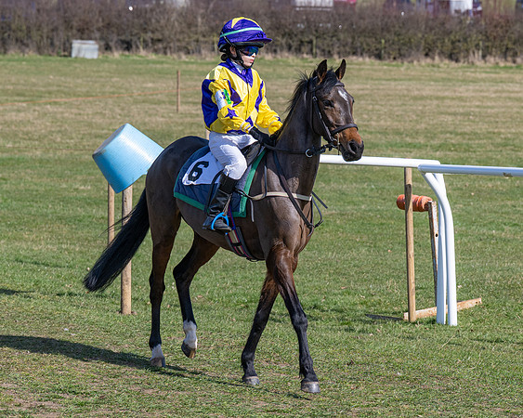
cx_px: 269
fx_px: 2889
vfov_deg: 8.3
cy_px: 198
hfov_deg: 10.3
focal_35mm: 187
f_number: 5
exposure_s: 1/1600
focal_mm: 90
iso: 200
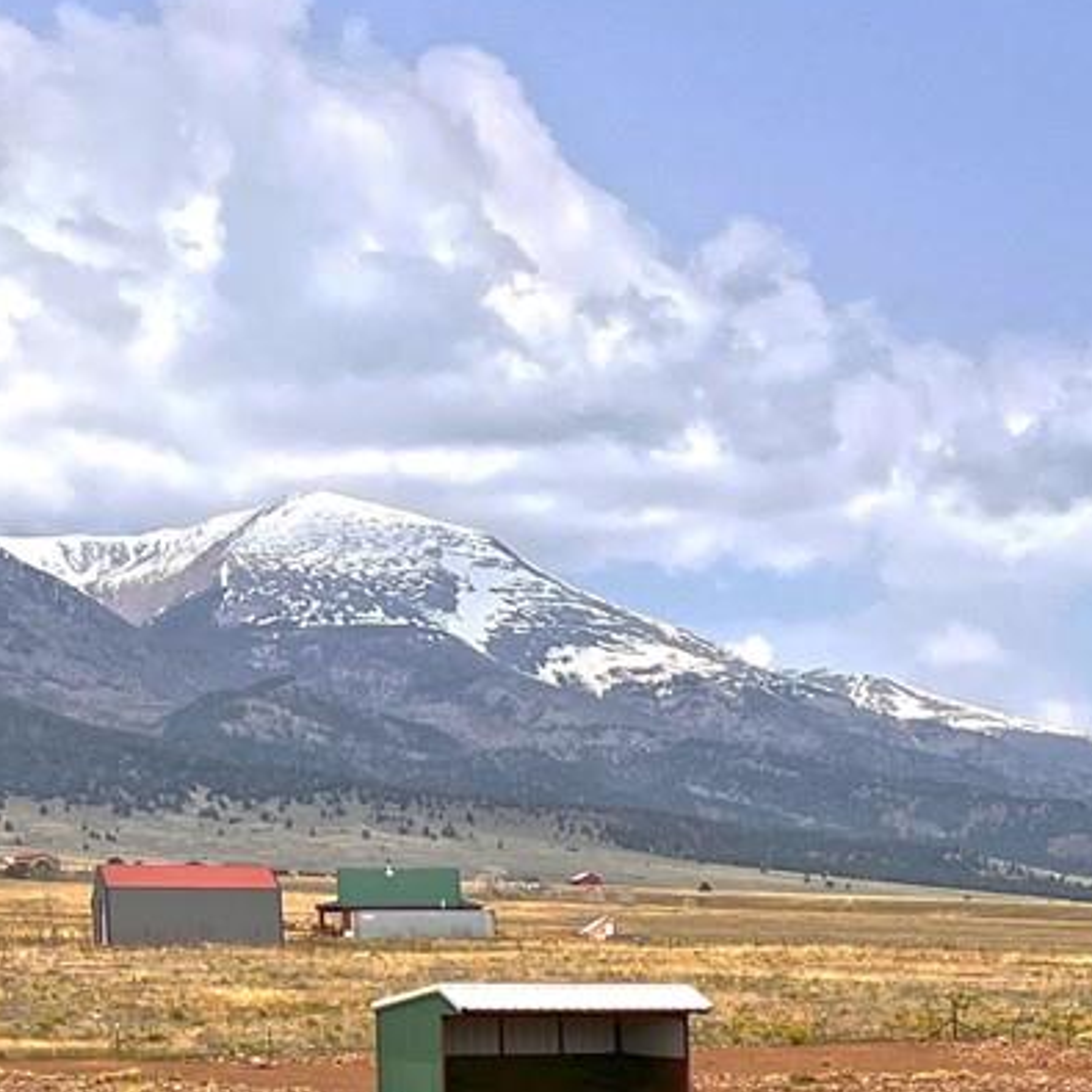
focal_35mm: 93
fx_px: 3319
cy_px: 1269
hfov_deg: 16.1
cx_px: 1888
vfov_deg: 17.9
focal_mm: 5.7
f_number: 1.5
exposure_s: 1/7463
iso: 50
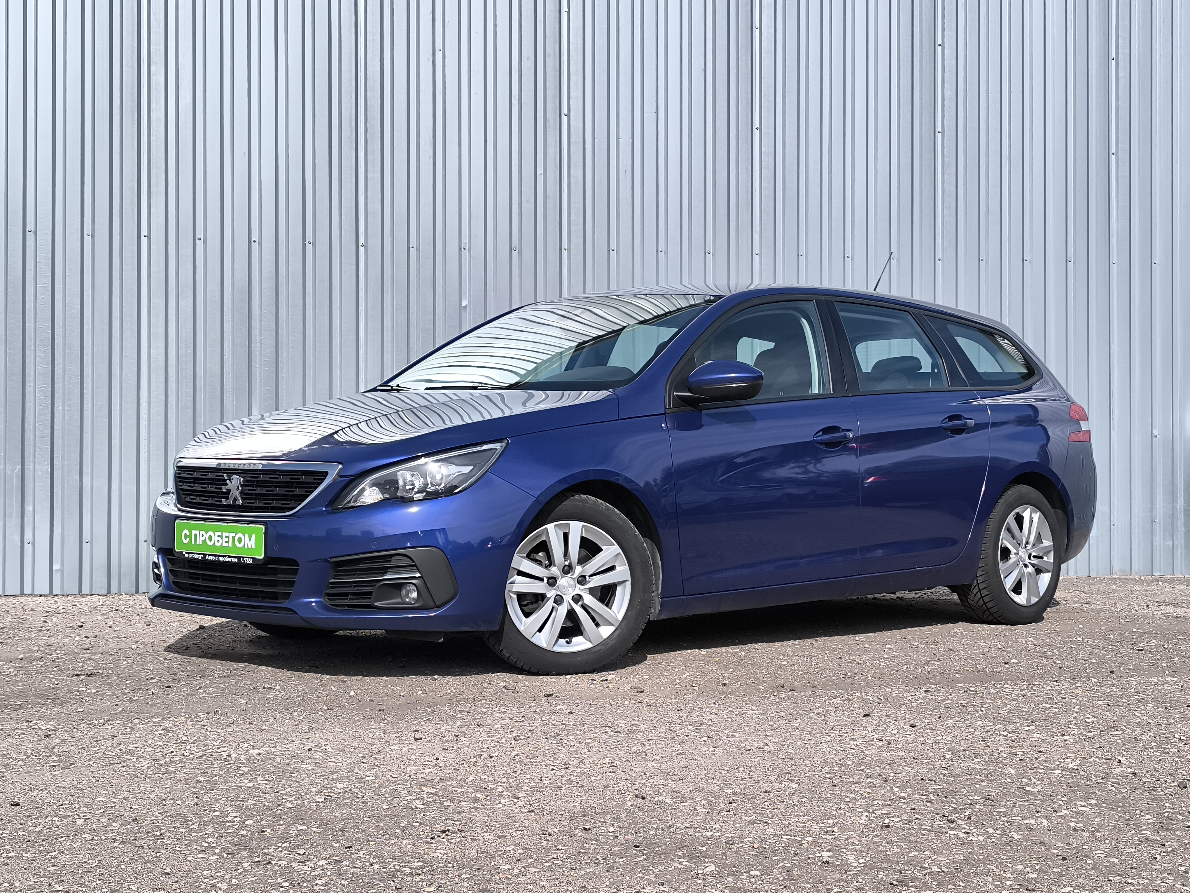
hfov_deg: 36.2
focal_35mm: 53
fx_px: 1822
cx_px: 595
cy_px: 446
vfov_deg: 27.5
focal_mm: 6.14
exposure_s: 1/1021
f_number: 1.65
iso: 50
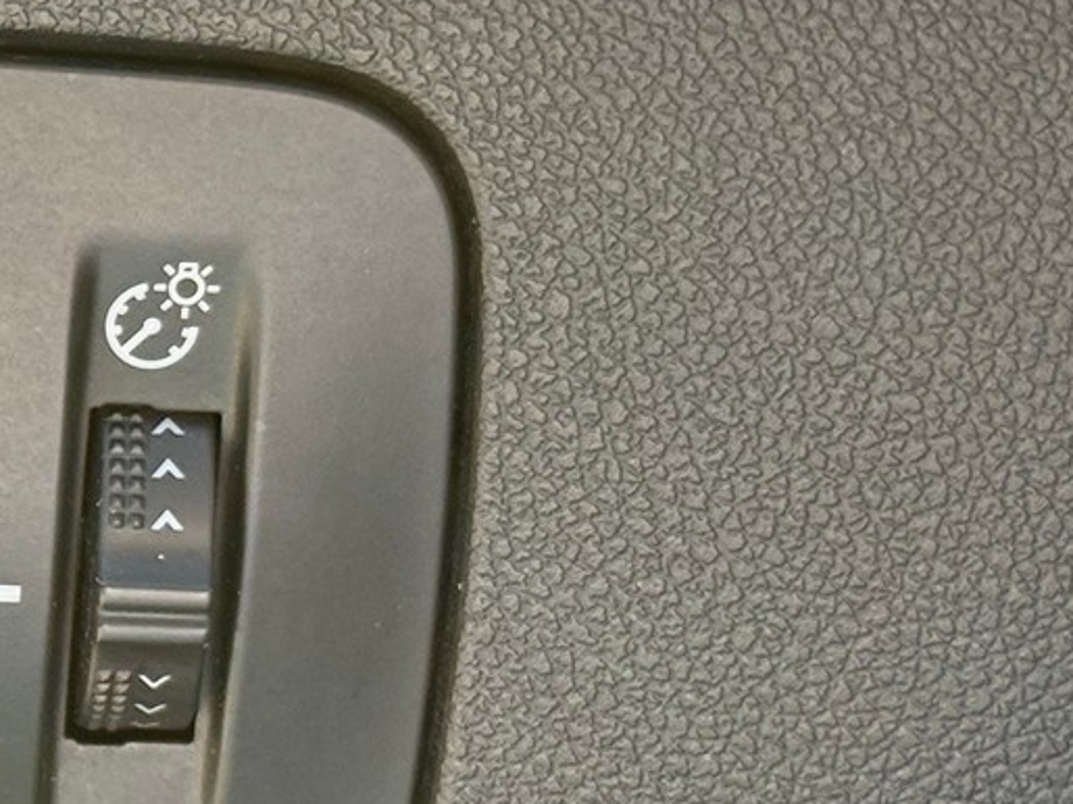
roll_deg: +0.1
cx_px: -500
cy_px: 408
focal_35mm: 179
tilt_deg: -18.8
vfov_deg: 8.3
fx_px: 5547
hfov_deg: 10.7
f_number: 1.78
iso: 100
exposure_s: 1/282
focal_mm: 6.76
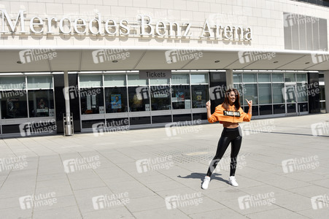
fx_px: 283
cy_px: 110
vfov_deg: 42.3
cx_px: 164
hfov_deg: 60.3
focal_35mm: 31
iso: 125
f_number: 8
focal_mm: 31
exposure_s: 1/400
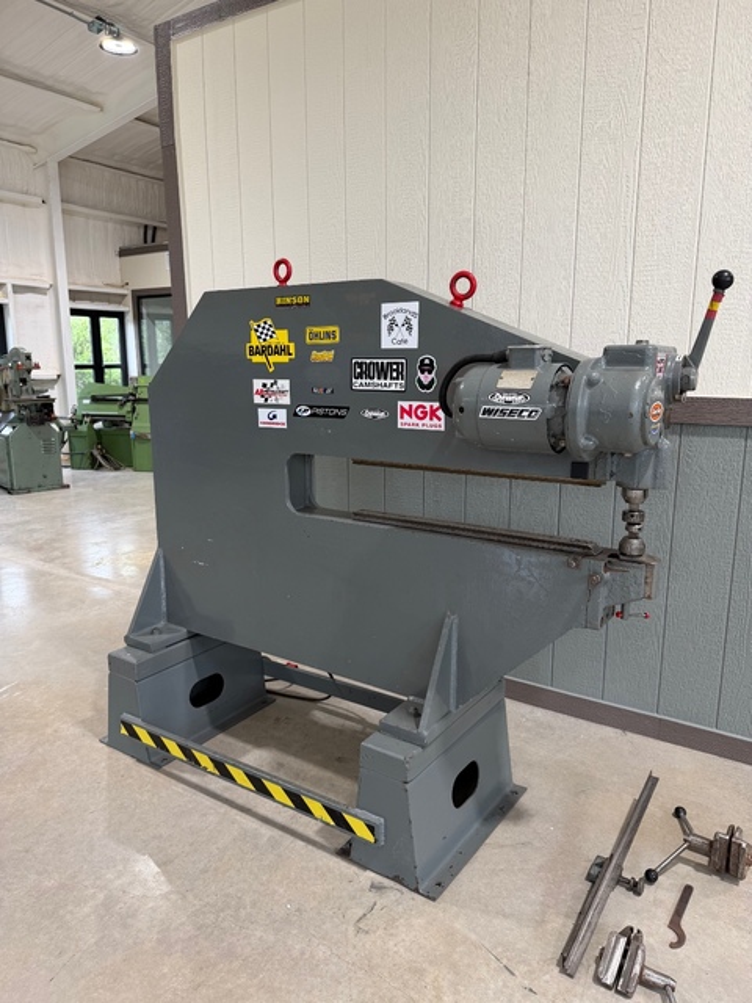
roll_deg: -0.8
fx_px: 695
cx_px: 376
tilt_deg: -12.4
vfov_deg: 71.6
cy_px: 502
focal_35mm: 24
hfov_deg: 56.8
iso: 100
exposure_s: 1/121
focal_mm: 6.76
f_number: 1.78
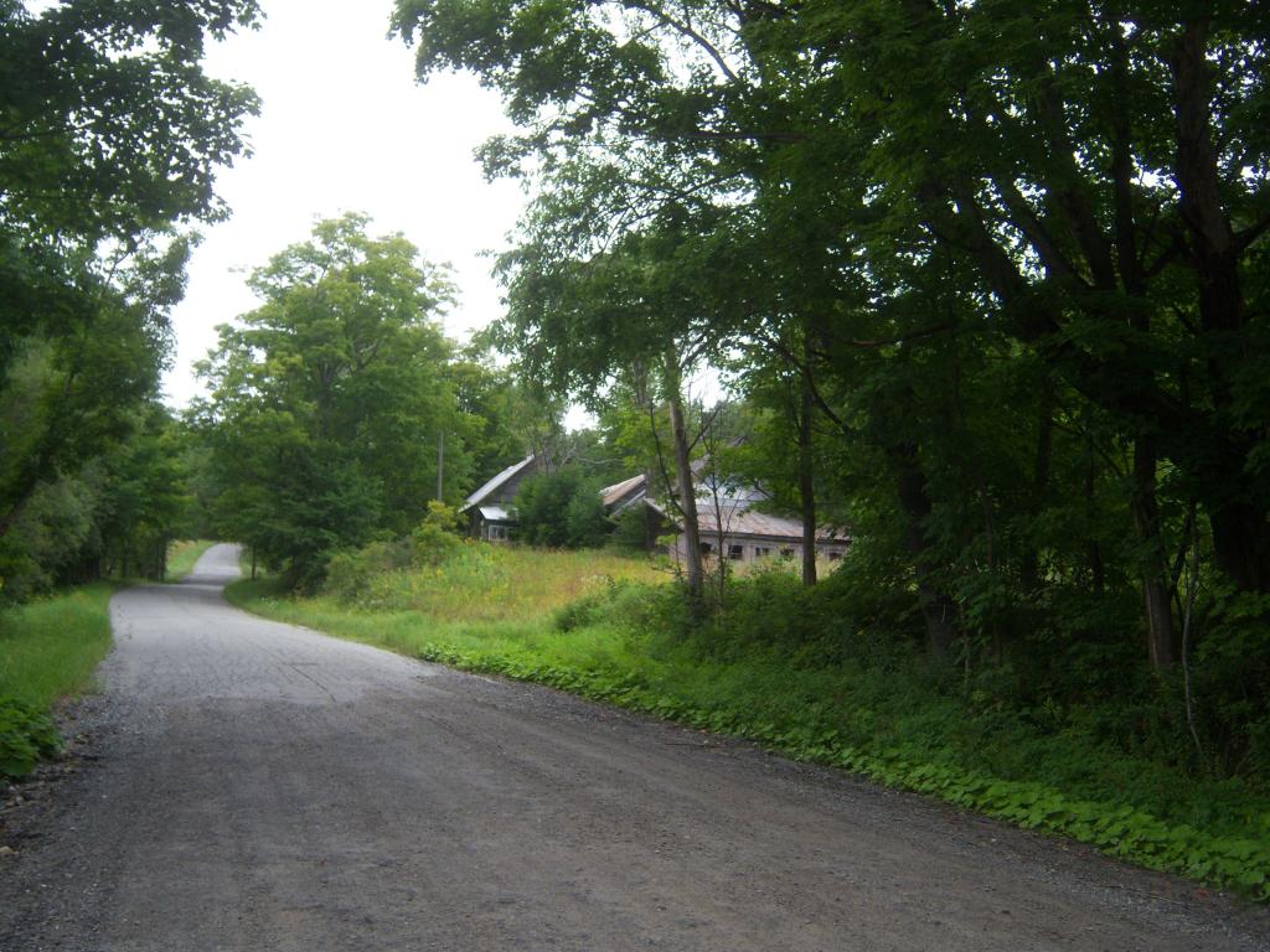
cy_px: 476
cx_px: 635
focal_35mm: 36
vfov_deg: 39.7
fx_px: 1321
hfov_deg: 51.4
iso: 80
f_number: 2.8
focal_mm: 7.5
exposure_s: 1/200
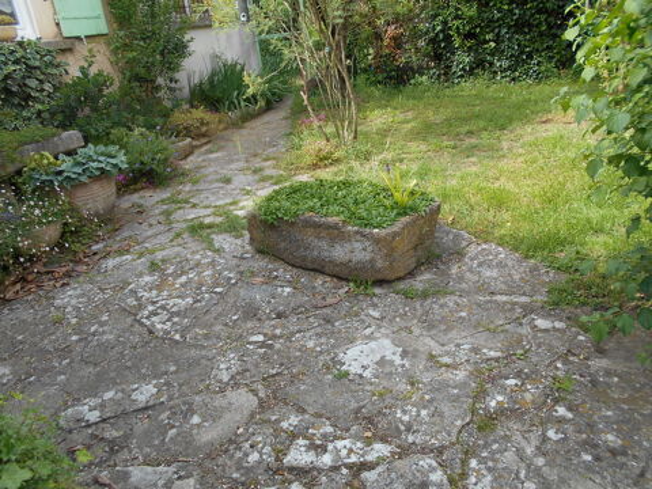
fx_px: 490
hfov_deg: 67.3
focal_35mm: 26
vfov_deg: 53.1
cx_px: 326
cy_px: 244
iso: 80
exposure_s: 1/160
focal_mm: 4.6
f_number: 3.2
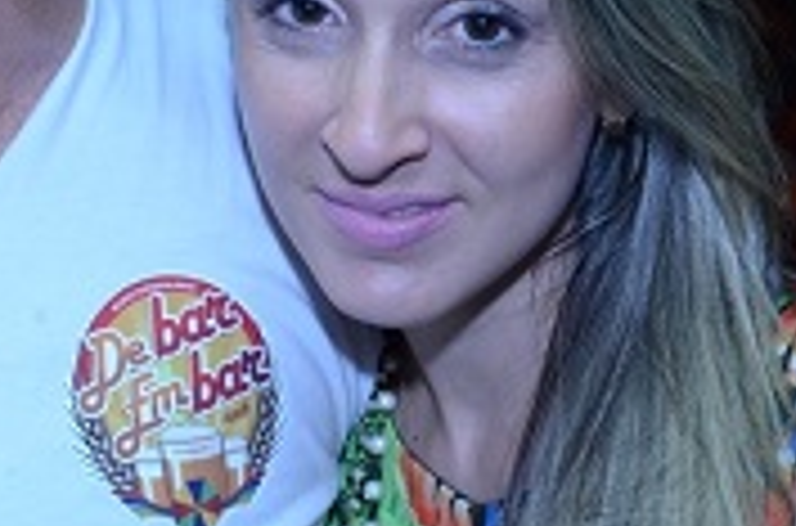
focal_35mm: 160
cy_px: -144
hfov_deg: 12.8
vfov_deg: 8.4
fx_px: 3528
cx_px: 175
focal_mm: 32
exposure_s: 1/80
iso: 400
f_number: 5
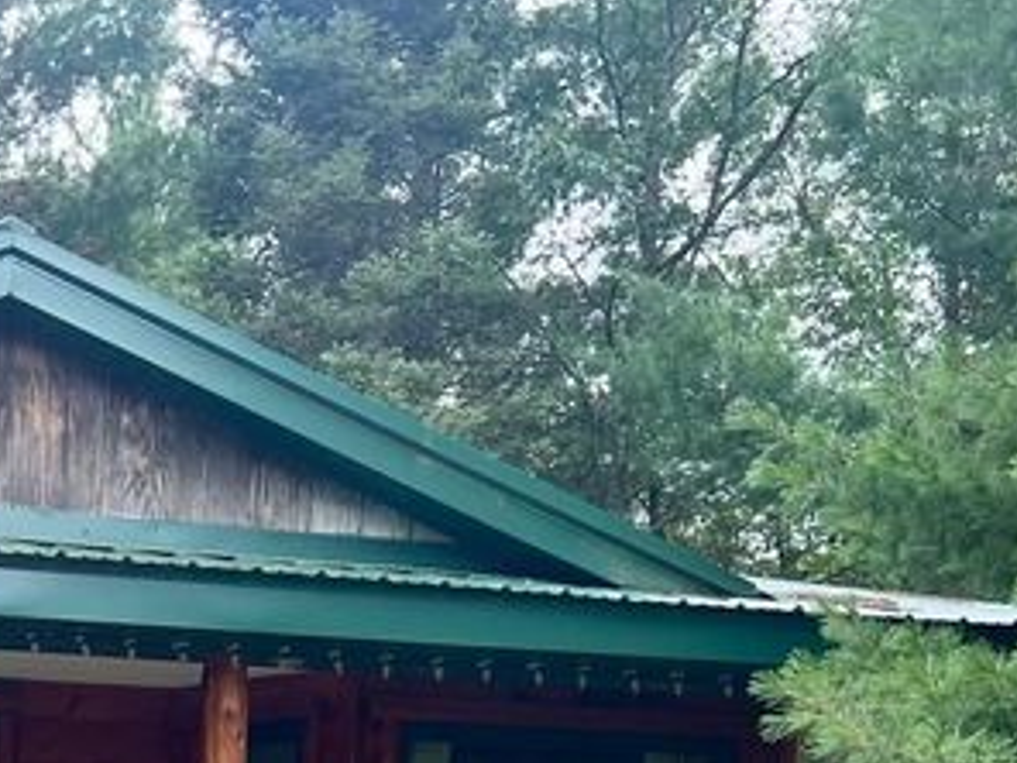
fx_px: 2644
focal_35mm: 90
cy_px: 1248
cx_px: -161
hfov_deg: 20.5
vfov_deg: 14.9
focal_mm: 5.7
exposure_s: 1/153
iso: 40
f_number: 1.5
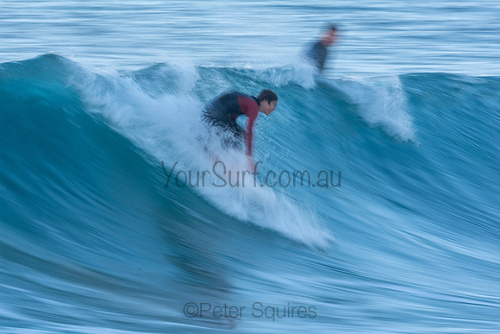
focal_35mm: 750
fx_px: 10419
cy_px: 167
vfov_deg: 1.8
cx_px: 250
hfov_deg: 2.7
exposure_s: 1/20
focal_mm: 500
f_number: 16
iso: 100
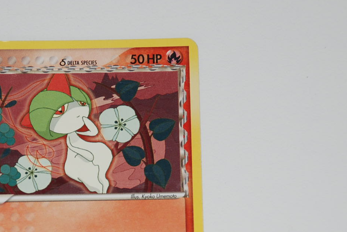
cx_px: 102
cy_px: 219
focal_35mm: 327
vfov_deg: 4.2
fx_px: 3156
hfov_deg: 6.3
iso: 200
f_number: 5.6
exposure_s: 1/60
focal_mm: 105
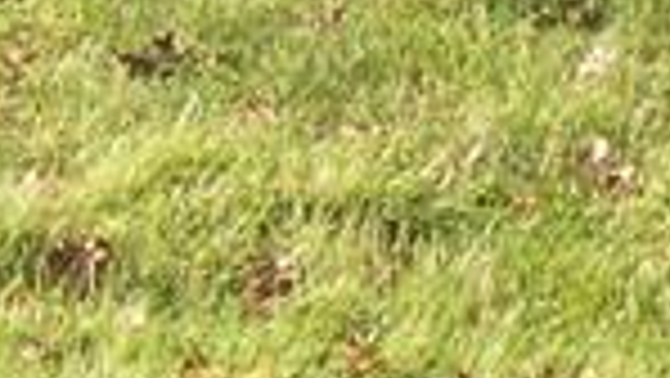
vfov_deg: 3.6
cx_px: -1237
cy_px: -1246
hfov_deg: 6.4
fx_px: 5599
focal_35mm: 315
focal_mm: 7.4
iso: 64
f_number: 4.5
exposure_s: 1/115
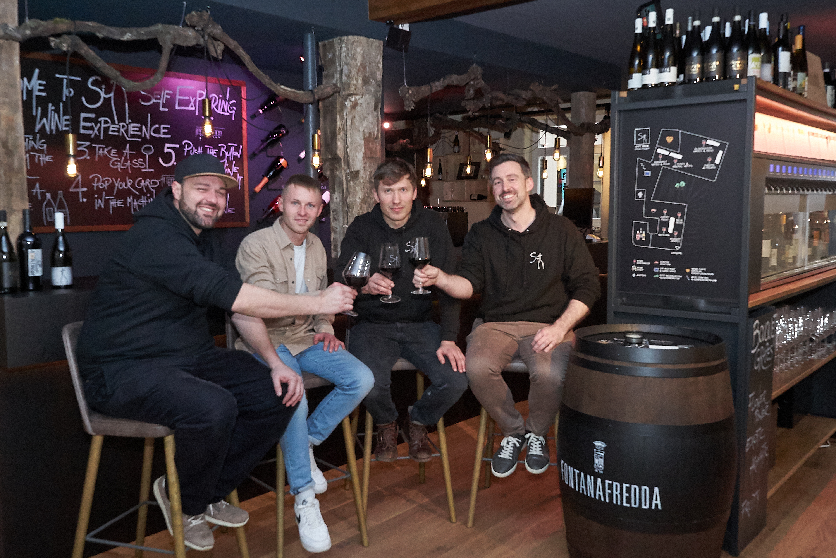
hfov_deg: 60.2
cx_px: 388
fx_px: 720
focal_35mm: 31
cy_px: 279
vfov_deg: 42.4
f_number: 8
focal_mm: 28
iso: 12800
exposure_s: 1/160
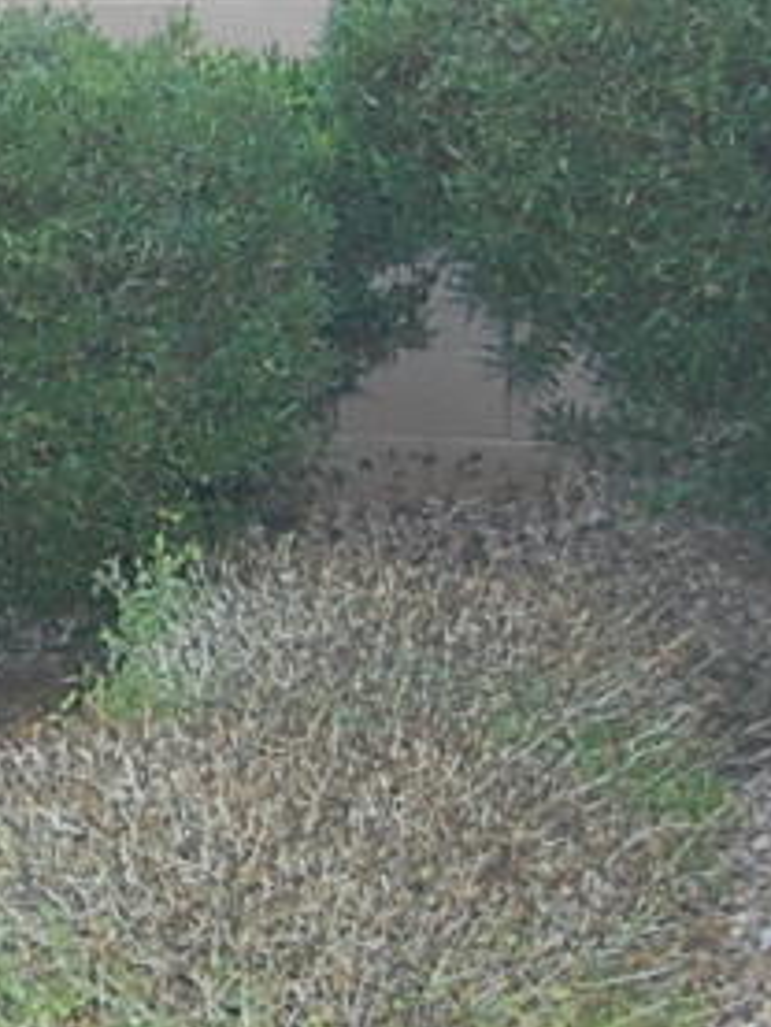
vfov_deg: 13.2
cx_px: -1446
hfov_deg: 8.5
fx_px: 4410
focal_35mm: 149
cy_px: 278
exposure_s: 1/60
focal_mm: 19
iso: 400
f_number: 3.5
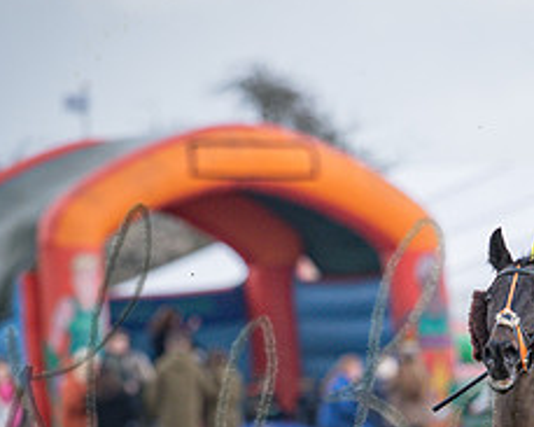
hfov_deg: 1.7
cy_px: 380
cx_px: 444
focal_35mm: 1109
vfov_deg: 1.4
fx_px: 17520
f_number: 5
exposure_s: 1/1250
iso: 800
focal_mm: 400
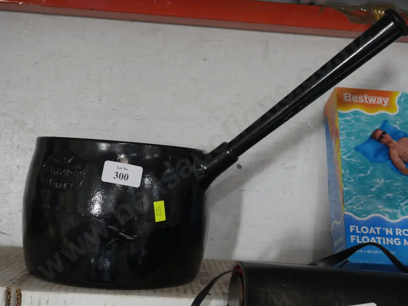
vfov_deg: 31.5
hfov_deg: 41.2
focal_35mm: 46
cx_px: 204
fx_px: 542
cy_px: 153
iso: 2000
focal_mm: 23
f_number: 5.1
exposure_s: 1/60
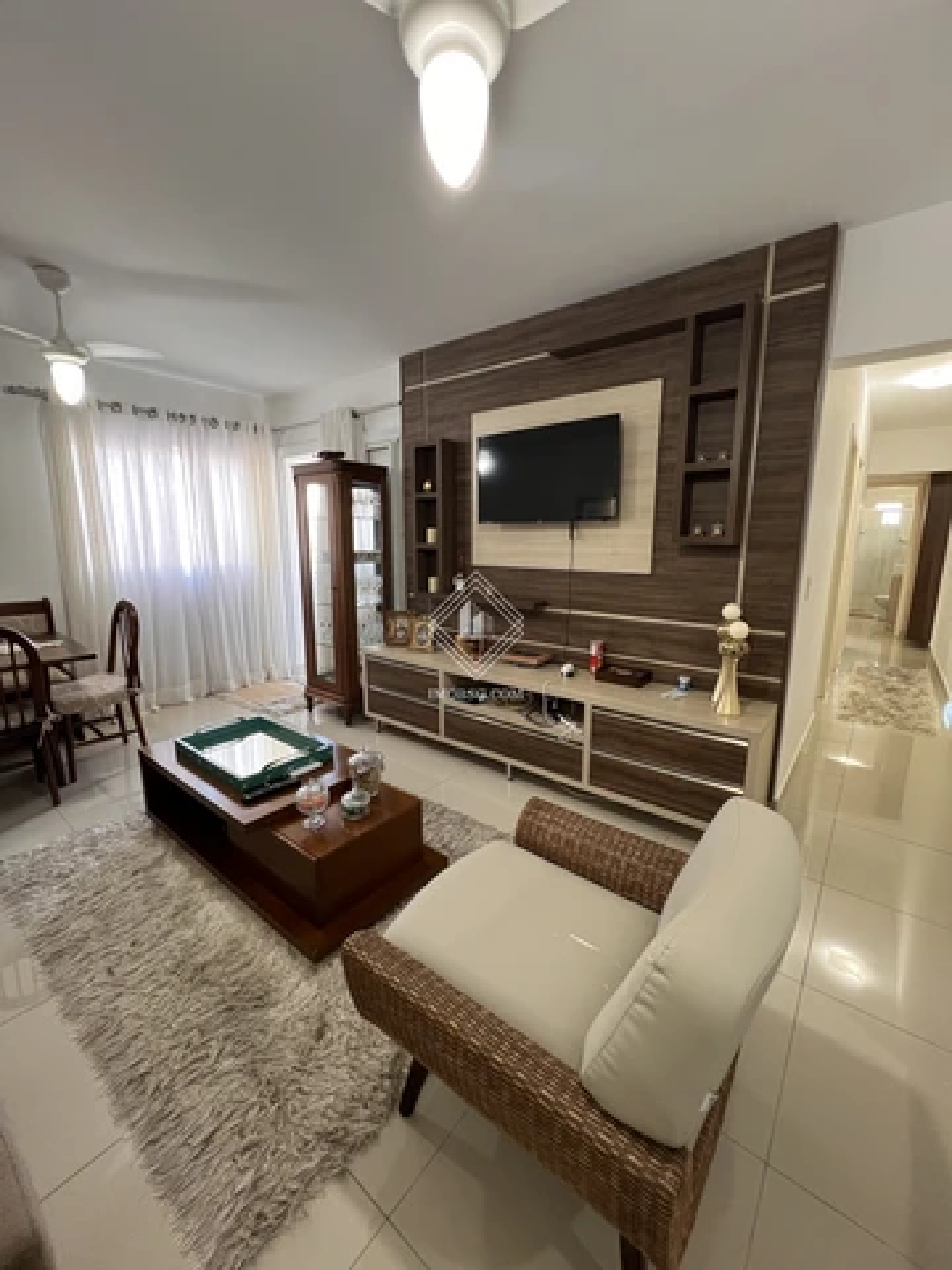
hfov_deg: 89.9
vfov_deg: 106.2
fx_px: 477
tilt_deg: -10.5
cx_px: 476
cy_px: 635
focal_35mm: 13
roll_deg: -0.5
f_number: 1.8
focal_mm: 1.57
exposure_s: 1/60
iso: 320
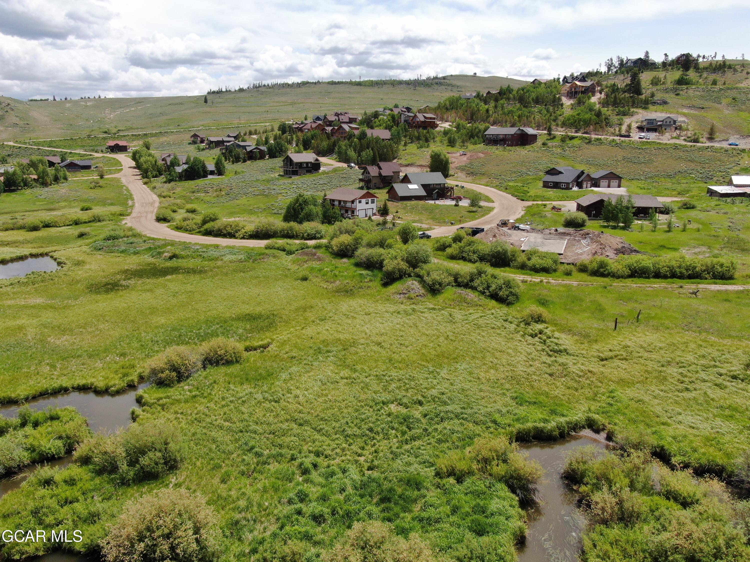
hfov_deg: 71.6
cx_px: 375
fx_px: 520
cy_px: 281
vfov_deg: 56.8
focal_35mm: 24
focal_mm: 4.39
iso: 100
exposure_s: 1/1250
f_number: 2.8
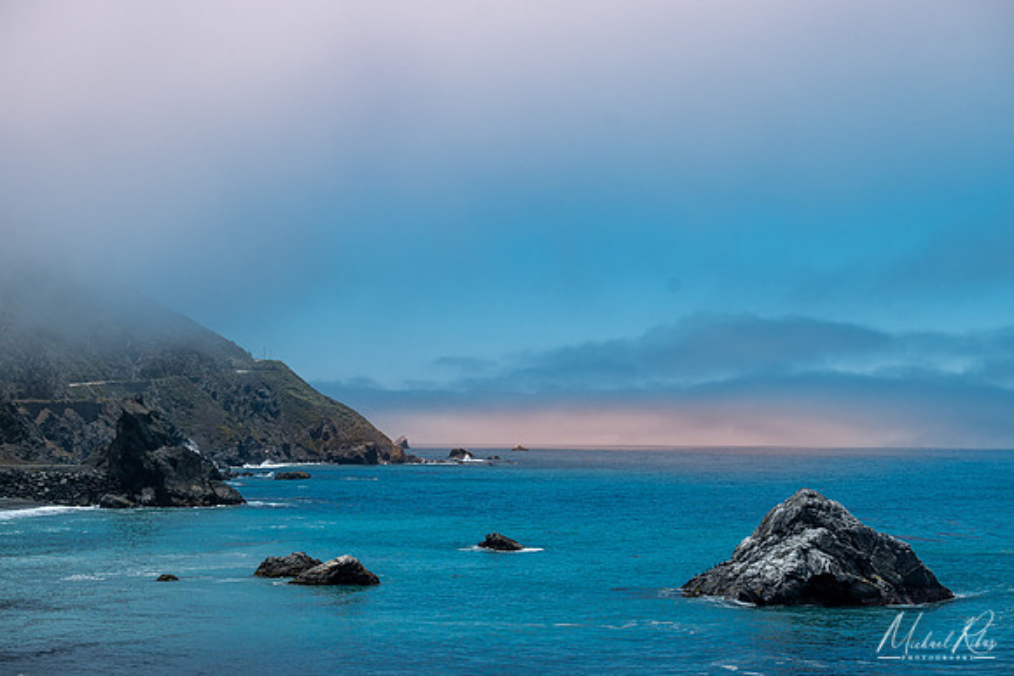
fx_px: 2113
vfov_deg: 18.2
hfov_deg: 27.0
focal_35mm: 75
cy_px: 338
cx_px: 507
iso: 100
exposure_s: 1/640
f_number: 8
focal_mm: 50
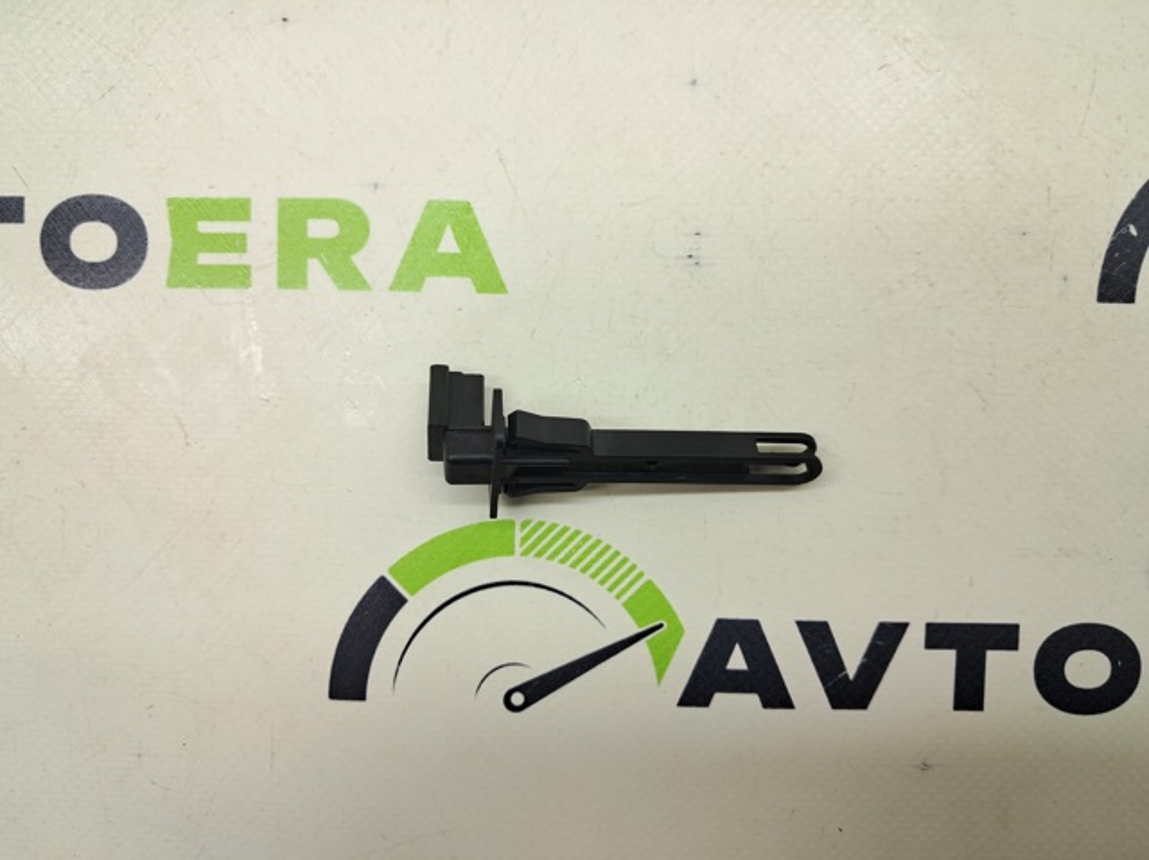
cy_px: 430
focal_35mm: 27
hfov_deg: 65.4
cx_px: 574
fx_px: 896
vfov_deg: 51.3
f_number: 1.8
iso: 64
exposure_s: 1/60
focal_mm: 4
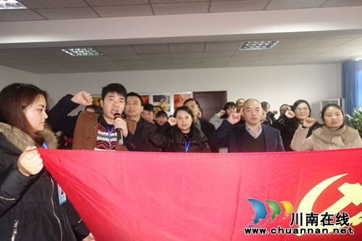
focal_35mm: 28
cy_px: 120
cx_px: 181
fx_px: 281
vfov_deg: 46.4
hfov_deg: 65.5
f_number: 1.8
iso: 800
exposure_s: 1/160
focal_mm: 10.4
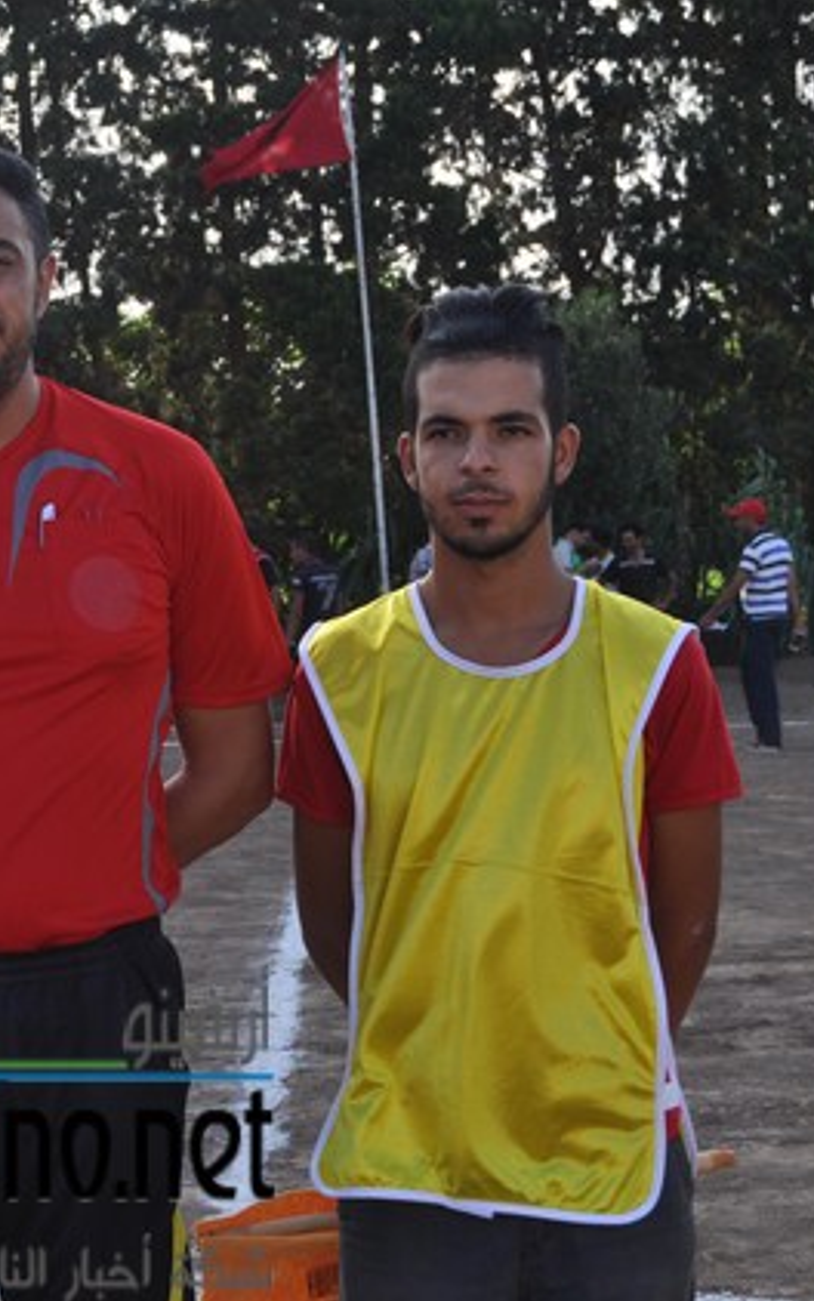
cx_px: 18
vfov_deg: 23.5
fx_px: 3121
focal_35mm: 88
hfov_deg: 14.6
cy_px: 649
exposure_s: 1/250
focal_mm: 38
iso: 200
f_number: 8
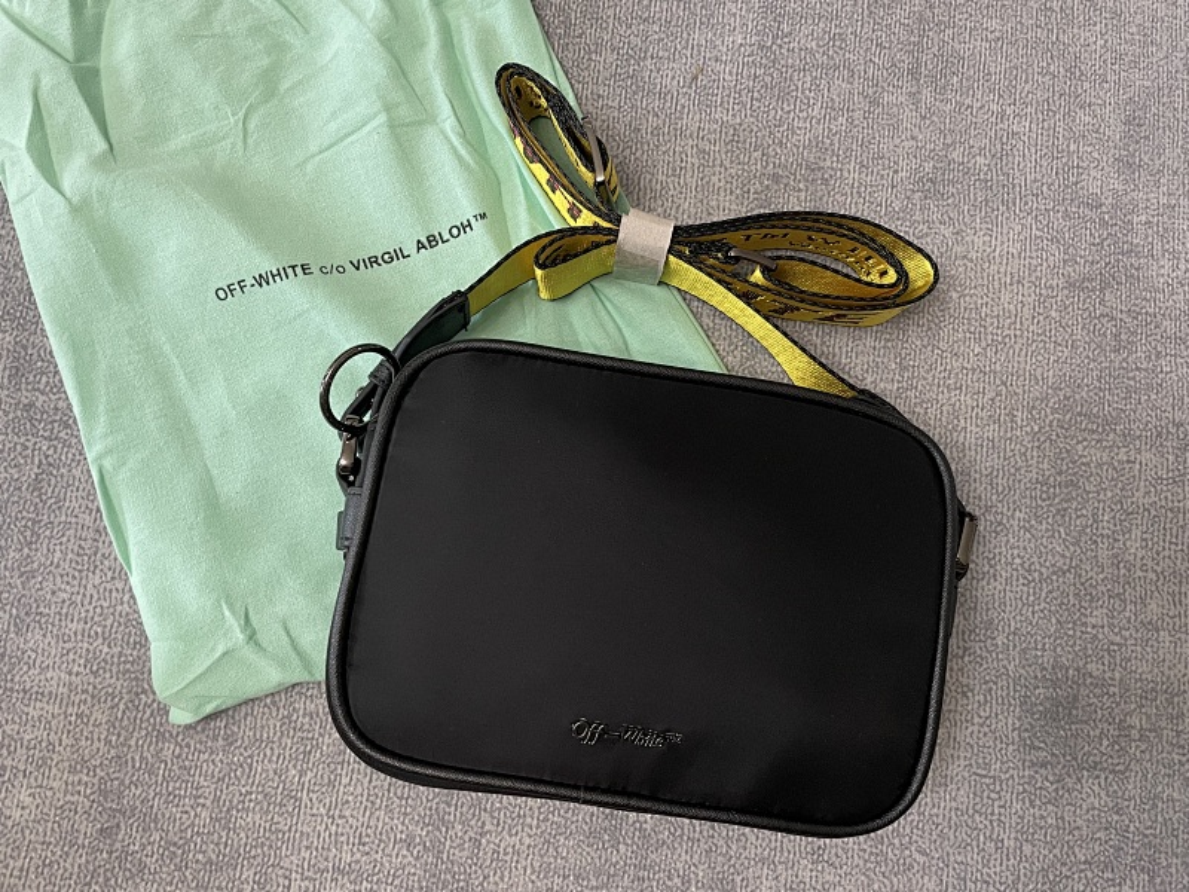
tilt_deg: -81.7
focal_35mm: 26
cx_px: 594
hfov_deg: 67.3
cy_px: 446
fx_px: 893
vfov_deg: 53.1
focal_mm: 4.2
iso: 320
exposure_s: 1/50
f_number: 1.6
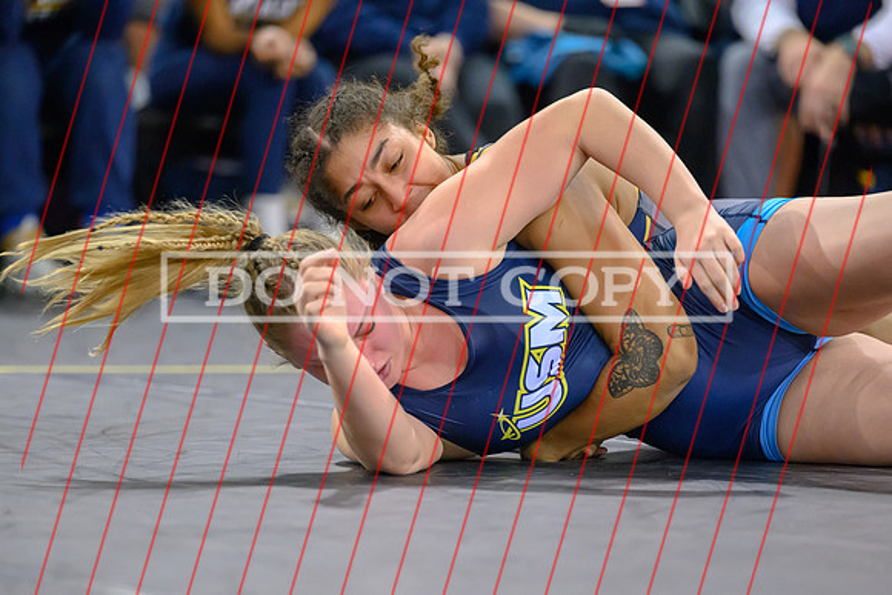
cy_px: 384
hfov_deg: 8.0
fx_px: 6394
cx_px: 449
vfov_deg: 5.3
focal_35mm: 258
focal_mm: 200
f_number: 2.8
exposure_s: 1/800
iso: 8000
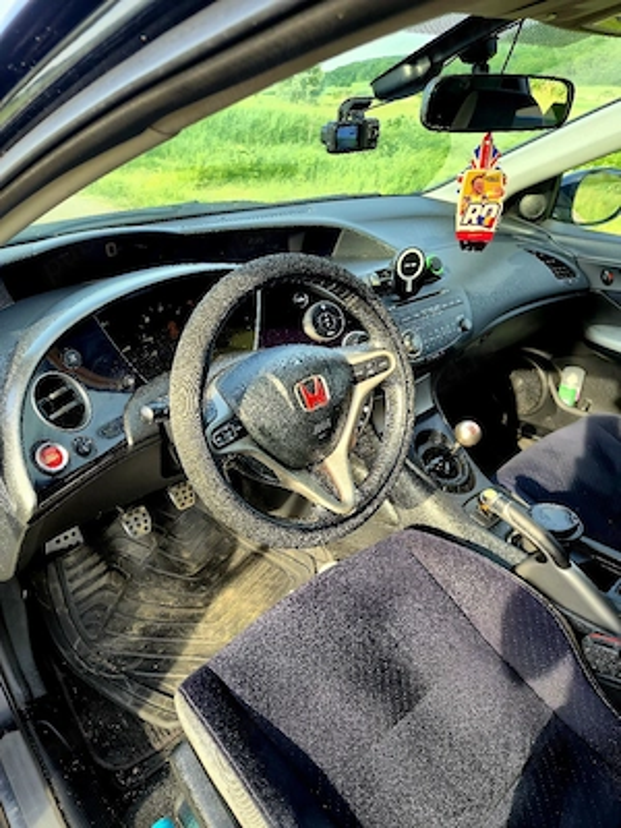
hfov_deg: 58.9
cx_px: 310
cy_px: 414
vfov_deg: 73.9
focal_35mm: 23
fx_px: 550
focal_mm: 5.4
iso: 25
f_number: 1.8
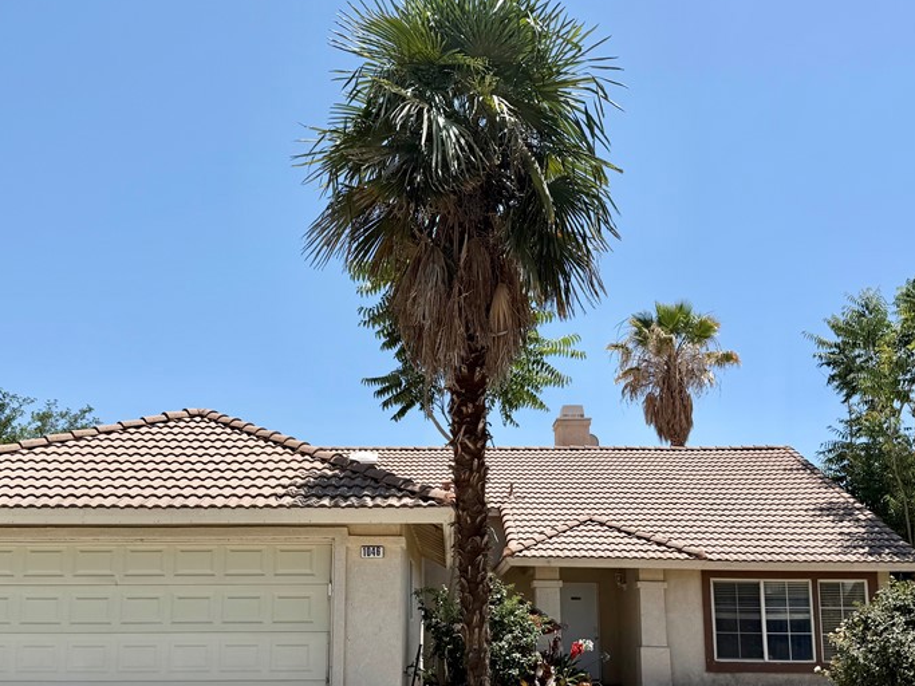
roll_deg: +0.3
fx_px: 951
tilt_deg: +9.1
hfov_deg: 51.3
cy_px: 473
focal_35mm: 36
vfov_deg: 39.0
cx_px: 421
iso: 80
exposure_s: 1/5714
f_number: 1.78
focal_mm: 6.76
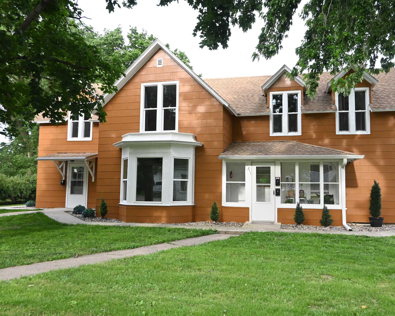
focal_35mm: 28
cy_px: 162
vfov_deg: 51.5
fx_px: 327
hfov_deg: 62.0
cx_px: 221
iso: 1800
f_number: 5
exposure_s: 1/1000
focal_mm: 16
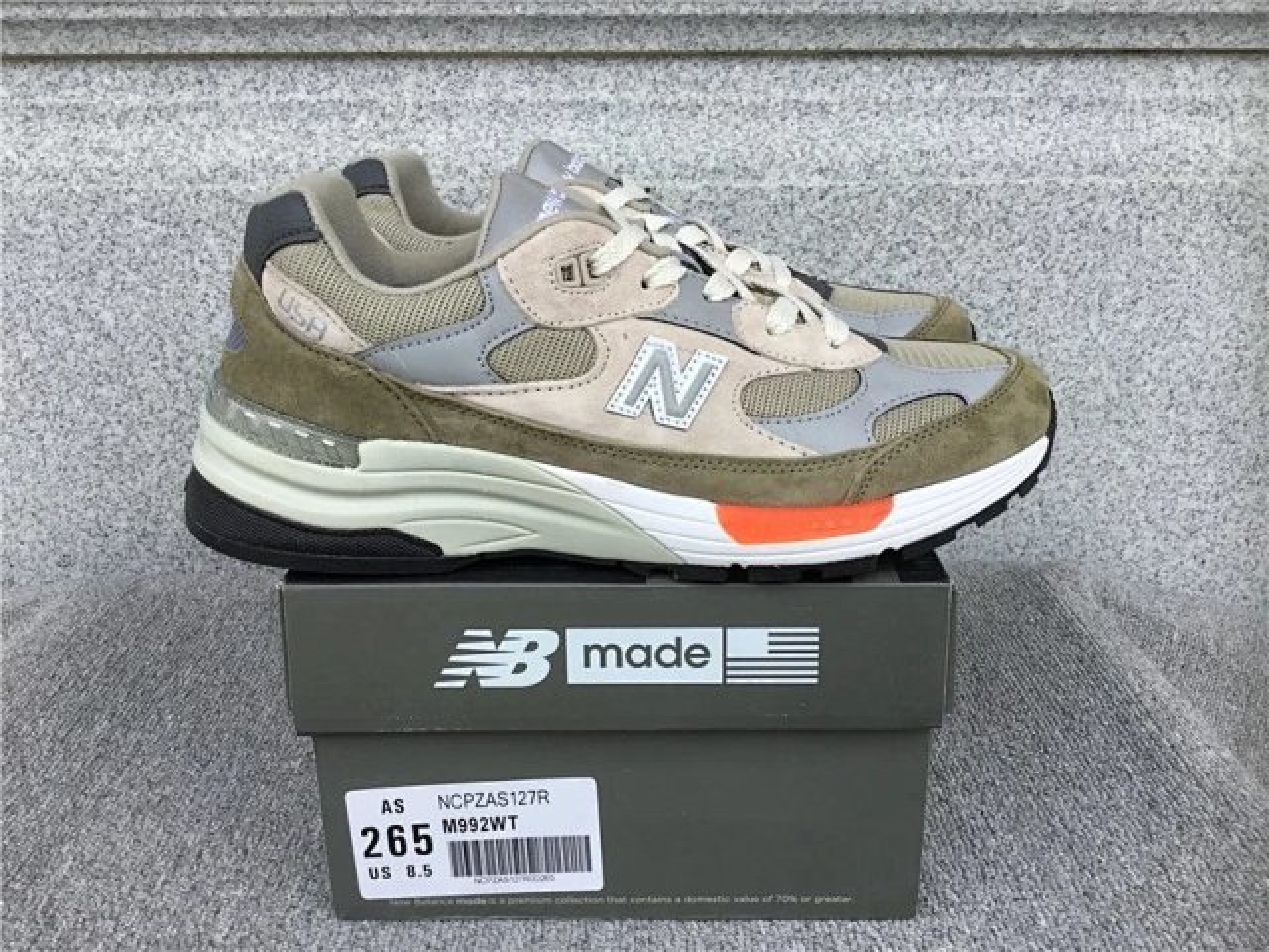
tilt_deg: -19.1
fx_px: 1136
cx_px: 634
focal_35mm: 31
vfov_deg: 45.4
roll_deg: +1.0
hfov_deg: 58.4
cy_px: 476
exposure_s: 1/532
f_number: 2.4
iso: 25
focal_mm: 3.3
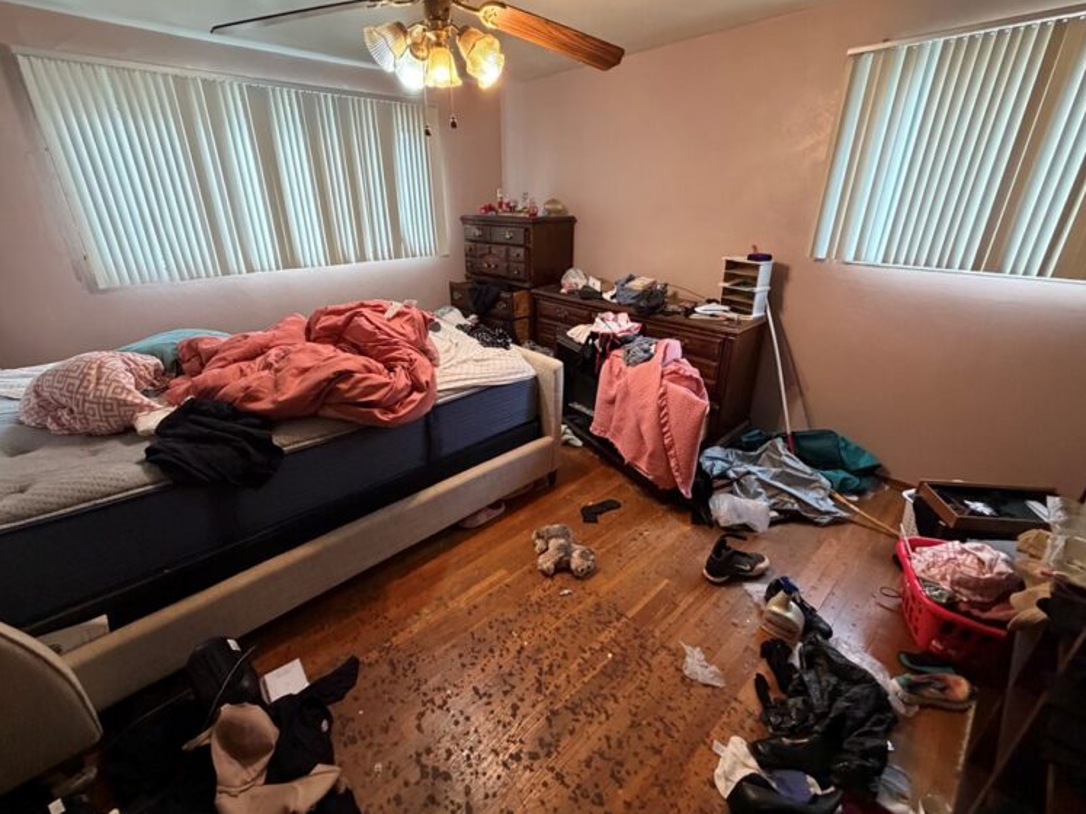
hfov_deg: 98.2
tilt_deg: -20.9
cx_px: 534
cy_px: 384
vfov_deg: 81.7
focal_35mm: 15
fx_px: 471
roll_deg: +0.0
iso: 500
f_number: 2.2
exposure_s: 1/60
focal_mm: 2.22
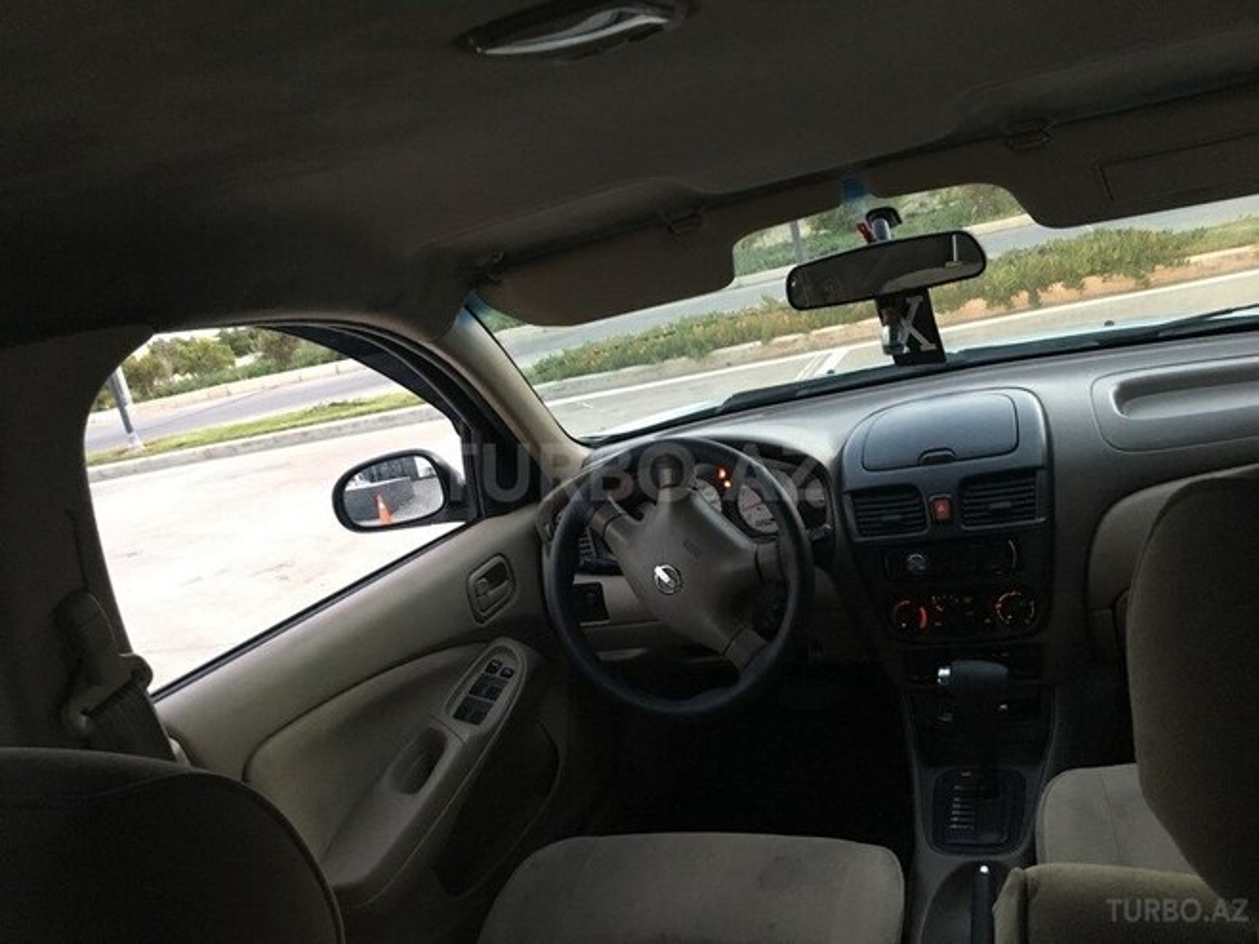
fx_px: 1055
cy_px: 472
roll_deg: +12.9
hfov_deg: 61.7
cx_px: 630
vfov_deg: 48.2
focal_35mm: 29
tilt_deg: -12.5
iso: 200
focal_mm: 4.15
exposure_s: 1/20
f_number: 2.2
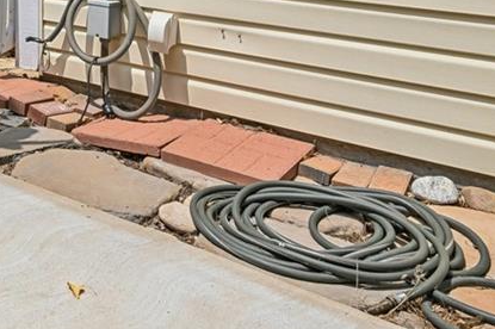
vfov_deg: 21.8
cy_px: -132
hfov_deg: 30.5
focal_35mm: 54
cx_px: -119
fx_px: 742
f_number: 10
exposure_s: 1/100
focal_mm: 14
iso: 64
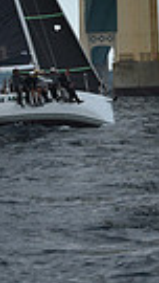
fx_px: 2352
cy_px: -268
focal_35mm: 314
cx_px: 116
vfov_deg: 6.7
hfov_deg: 3.9
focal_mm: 70
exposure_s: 1/800
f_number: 9
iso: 400
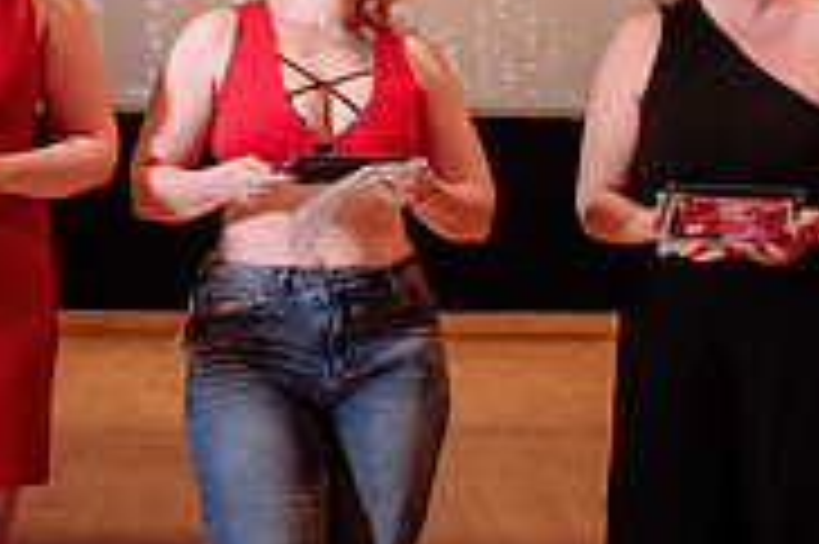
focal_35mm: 149
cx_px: 480
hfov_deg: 13.8
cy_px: 130
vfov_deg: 9.2
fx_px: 3387
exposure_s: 1/160
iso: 1000
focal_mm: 39
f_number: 3.2
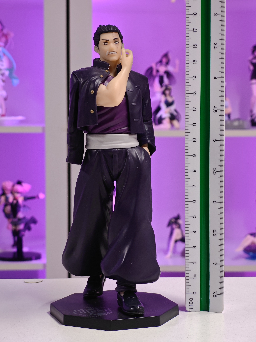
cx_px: 128
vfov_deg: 24.4
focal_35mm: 80
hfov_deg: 18.4
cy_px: 171
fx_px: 789
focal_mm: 7.48
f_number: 2.4
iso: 400
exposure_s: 1/17.8
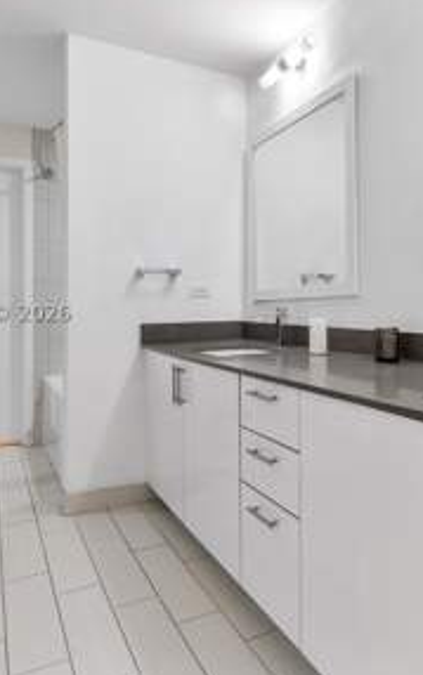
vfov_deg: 64.5
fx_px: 534
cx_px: 333
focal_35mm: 29
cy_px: 310
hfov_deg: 41.5
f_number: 8
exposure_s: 1/13
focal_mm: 17
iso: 640
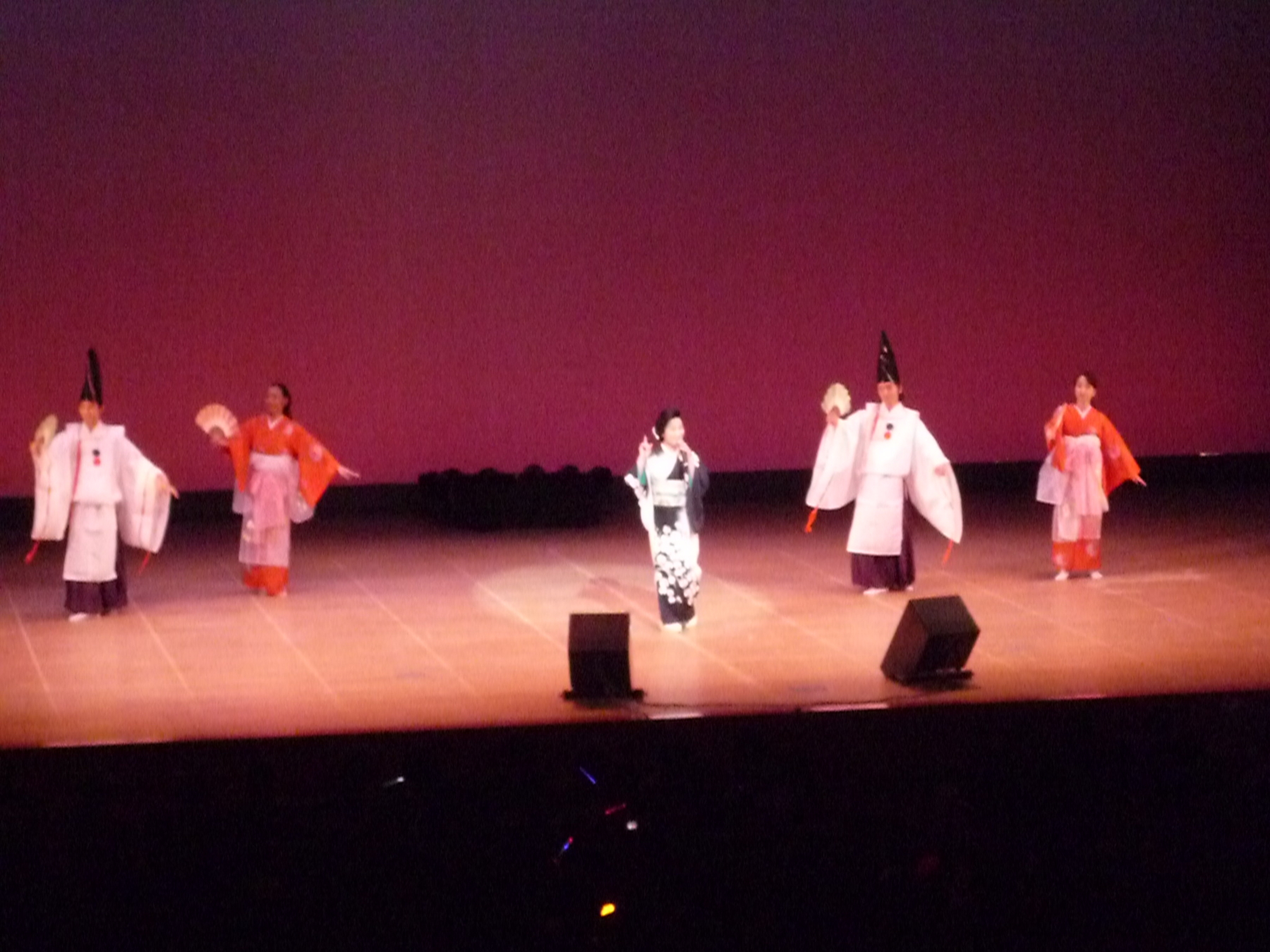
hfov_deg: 16.4
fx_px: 4403
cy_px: 476
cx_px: 635
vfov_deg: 12.3
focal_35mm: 120
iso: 2500
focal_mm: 20.8
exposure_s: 1/125
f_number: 5.8
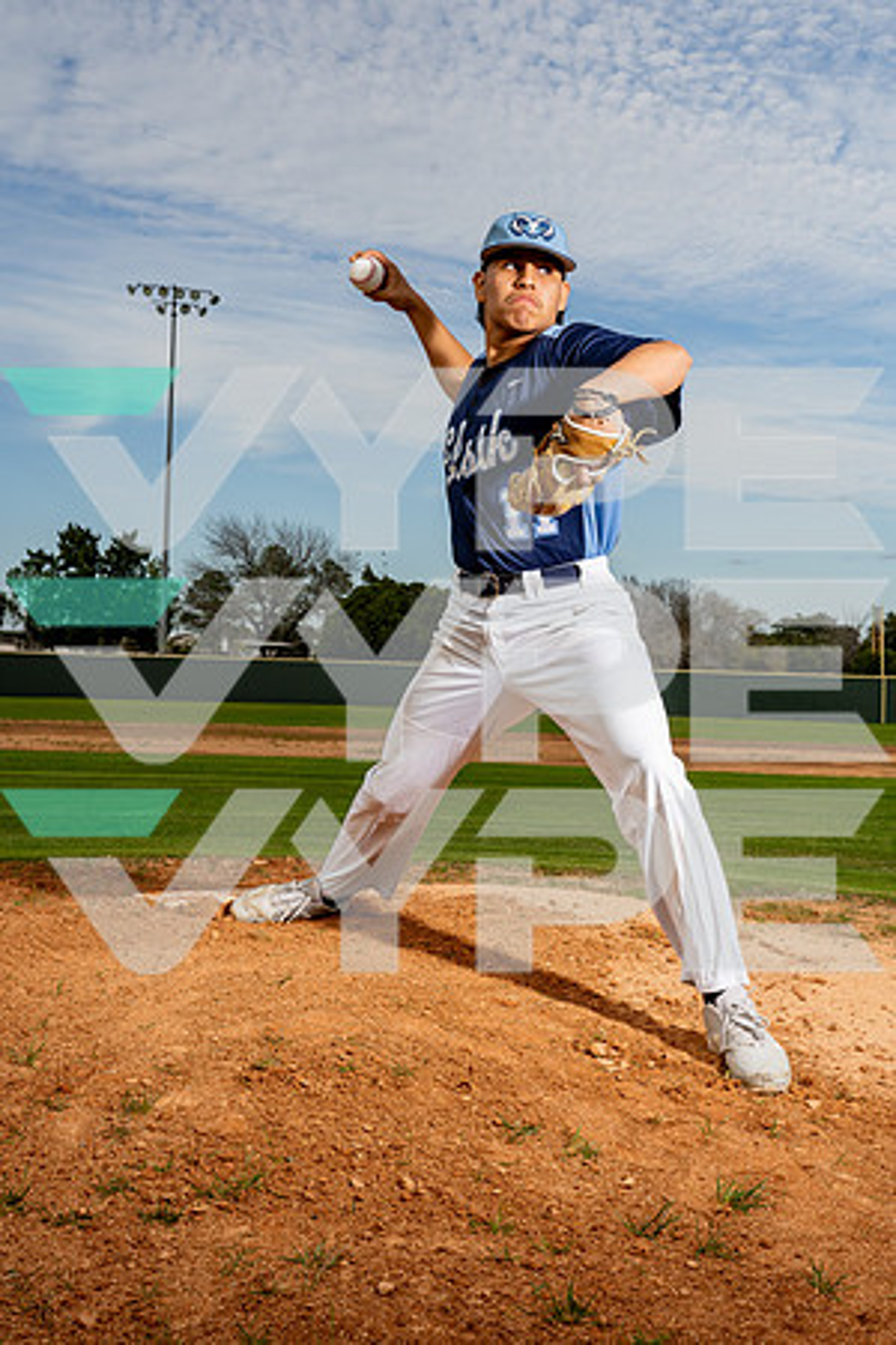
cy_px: 672
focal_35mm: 45
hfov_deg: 29.9
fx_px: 1680
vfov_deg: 43.6
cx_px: 448
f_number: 11
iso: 160
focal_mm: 45
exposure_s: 1/250
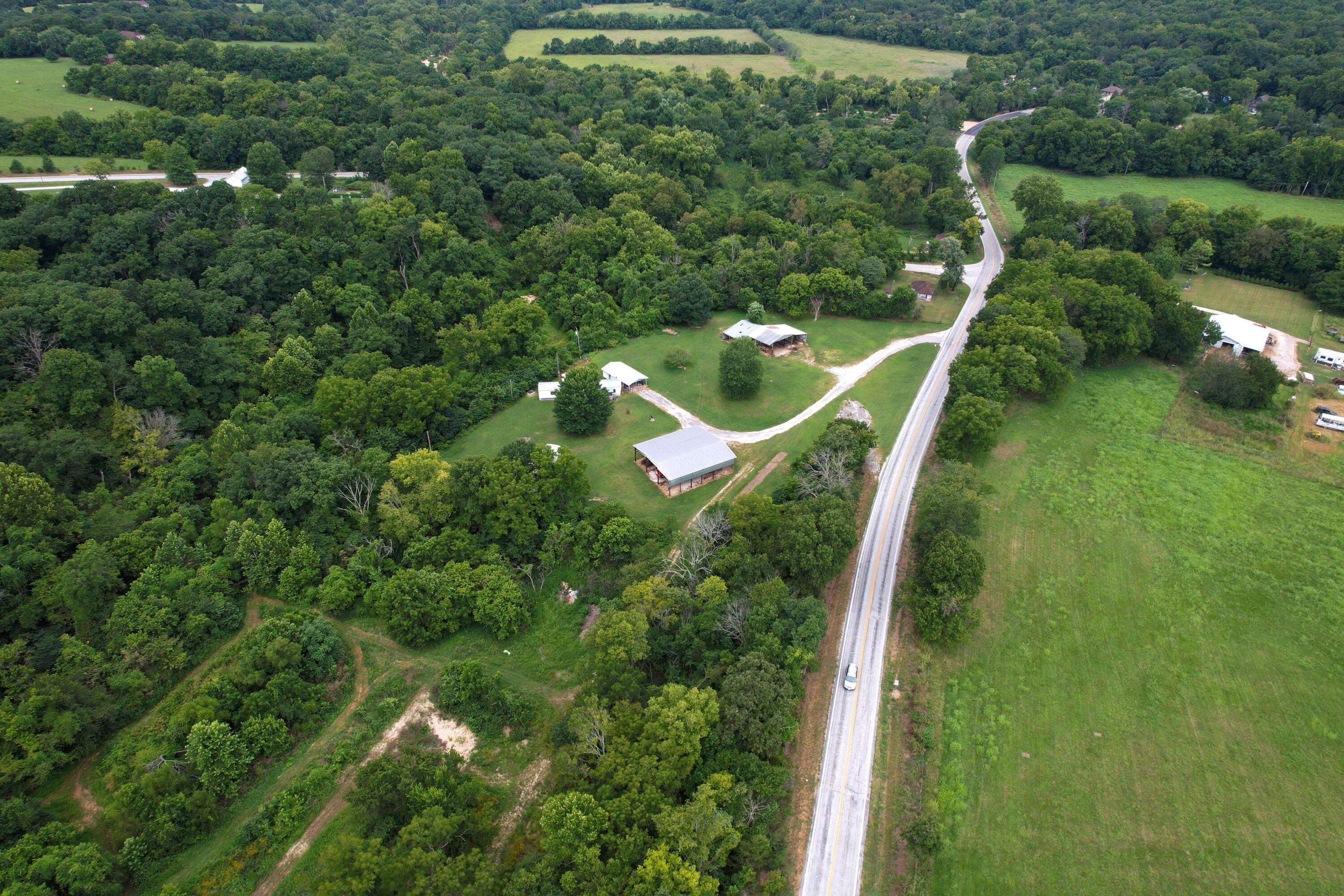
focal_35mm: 22
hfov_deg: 78.6
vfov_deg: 57.2
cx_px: 672
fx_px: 821
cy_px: 448
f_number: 2.8
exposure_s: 1/350
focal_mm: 8.38
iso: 100
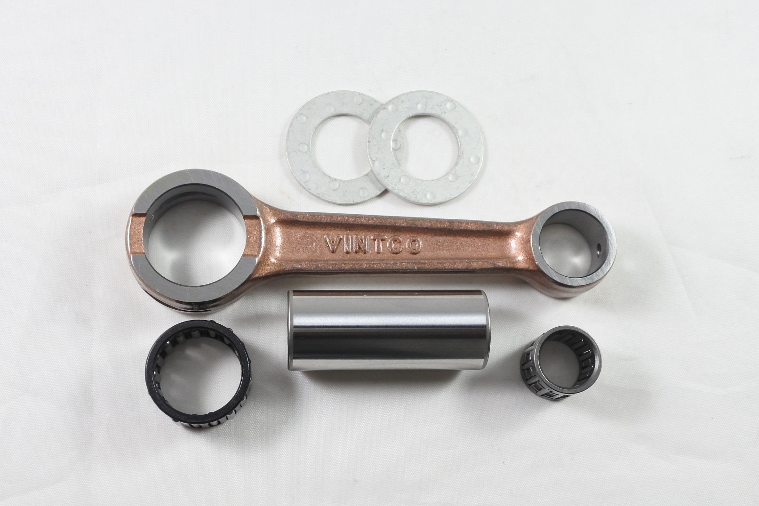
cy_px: 253
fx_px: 759
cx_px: 380
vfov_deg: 36.9
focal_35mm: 36
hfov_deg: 53.1
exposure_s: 1/125
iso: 640
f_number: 4
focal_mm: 13.4
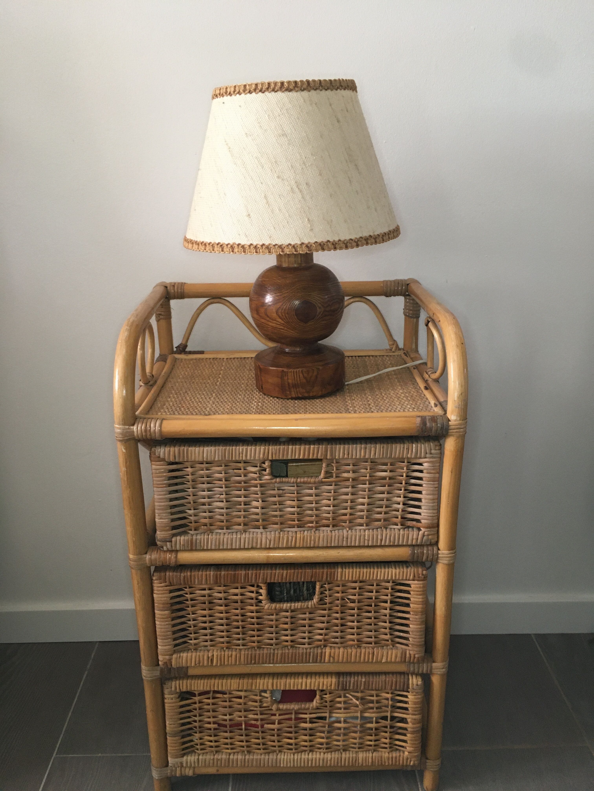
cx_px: 297
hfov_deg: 48.2
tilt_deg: -19.2
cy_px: 396
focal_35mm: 29
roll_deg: +1.4
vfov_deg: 61.7
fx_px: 664
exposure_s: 1/33
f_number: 2.2
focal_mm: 4.15
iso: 160
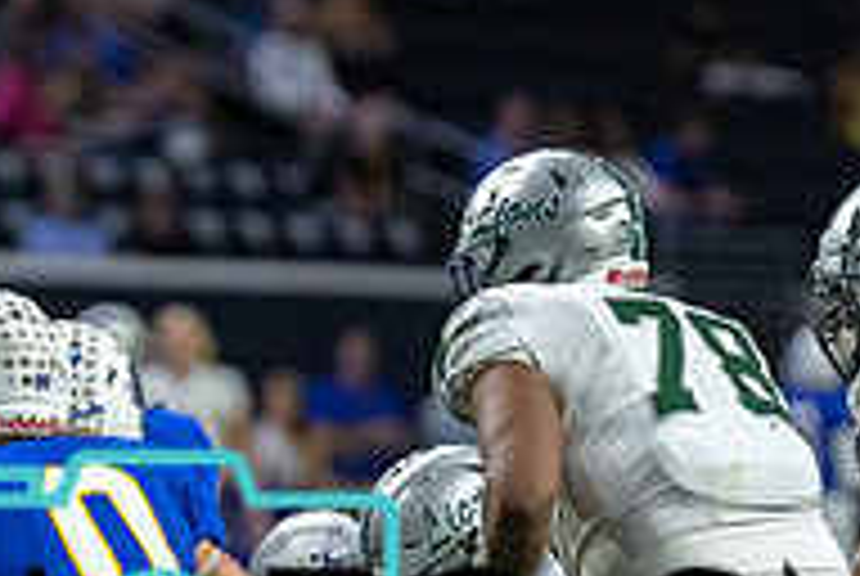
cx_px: -13
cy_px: 516
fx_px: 16724
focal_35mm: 699
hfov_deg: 2.9
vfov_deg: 2.0
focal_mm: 200
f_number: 2.8
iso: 4000
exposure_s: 1/1250
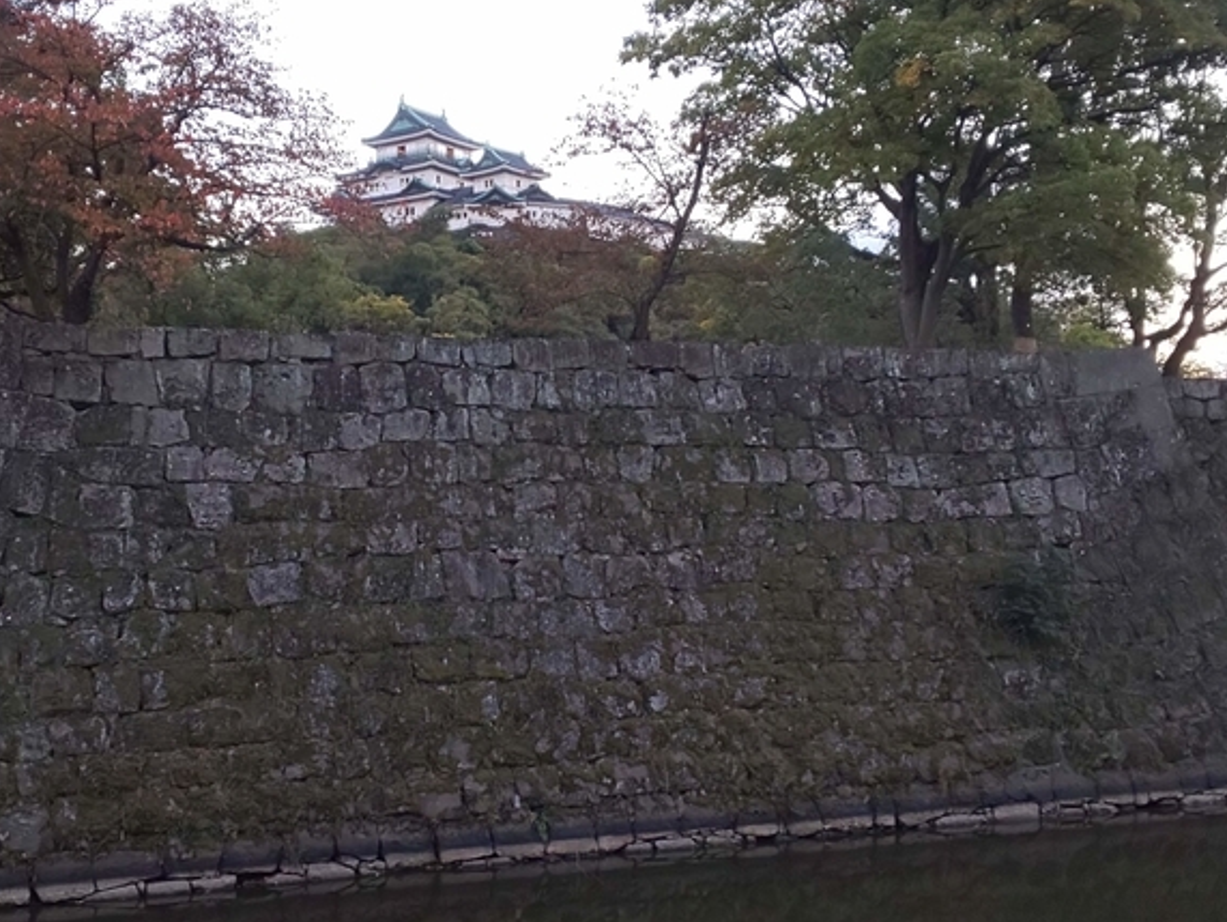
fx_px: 993
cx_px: 509
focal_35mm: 28
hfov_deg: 63.0
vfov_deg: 49.7
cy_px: 410
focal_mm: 3.45
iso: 112
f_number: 1.94
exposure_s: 1/33
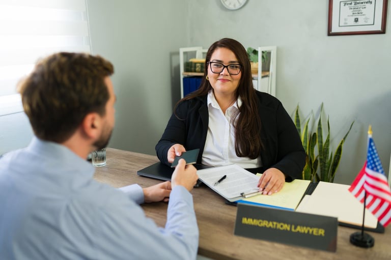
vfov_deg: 37.8
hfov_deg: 54.5
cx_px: 196
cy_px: 130
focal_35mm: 35
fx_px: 380
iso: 500
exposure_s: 1/125
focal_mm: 35
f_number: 1.8
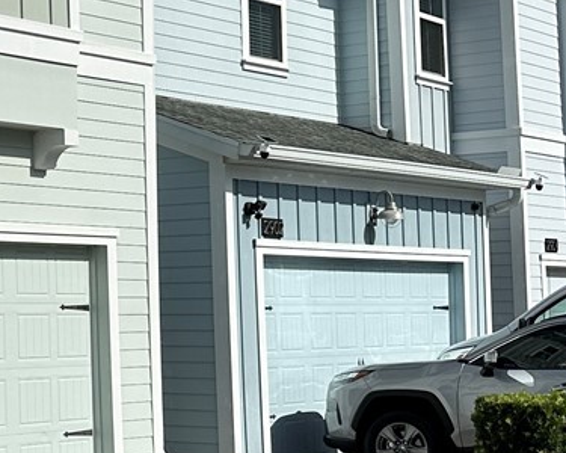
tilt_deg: +5.4
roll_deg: -0.1
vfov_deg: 15.4
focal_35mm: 100
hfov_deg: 17.2
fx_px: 1675
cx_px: -305
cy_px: 216
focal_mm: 6.86
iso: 80
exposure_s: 1/12048
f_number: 1.78
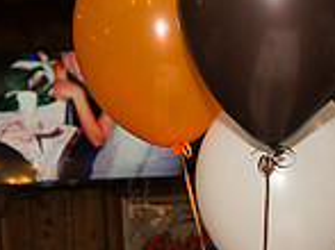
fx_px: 1083
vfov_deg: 12.4
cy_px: 408
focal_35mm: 112
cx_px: 223
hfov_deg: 17.5
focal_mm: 24
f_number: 4
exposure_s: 1/320
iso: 1000
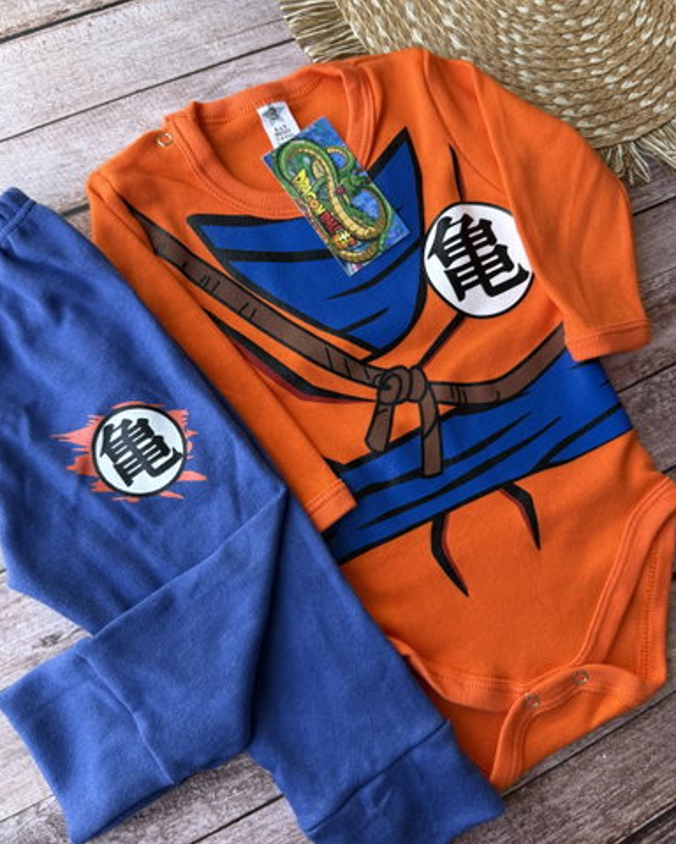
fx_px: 650
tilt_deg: -72.4
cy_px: 411
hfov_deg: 54.9
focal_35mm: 26
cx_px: 333
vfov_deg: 66.0
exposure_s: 1/210
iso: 64
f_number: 1.78
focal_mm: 6.76
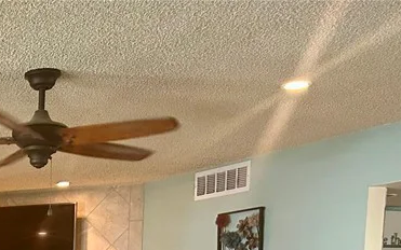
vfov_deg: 15.4
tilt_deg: -7.7
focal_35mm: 76
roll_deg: +0.9
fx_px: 831
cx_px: -103
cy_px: 413
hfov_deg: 24.2
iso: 250
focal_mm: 5.7
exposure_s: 1/60
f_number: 1.5
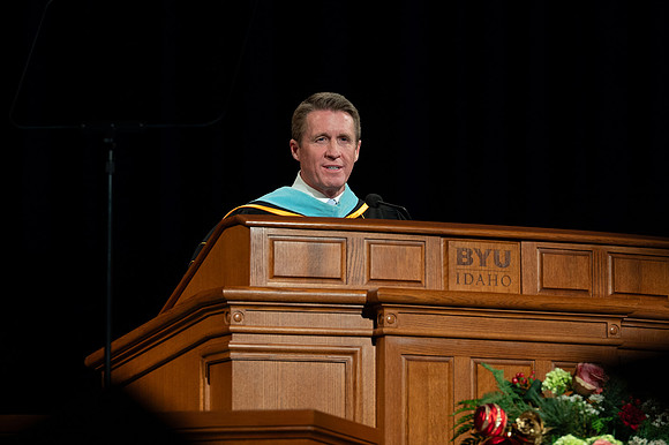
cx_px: 332
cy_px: 132
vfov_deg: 4.9
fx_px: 5233
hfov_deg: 7.3
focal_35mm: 282
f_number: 3.5
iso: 1250
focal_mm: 200
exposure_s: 1/200
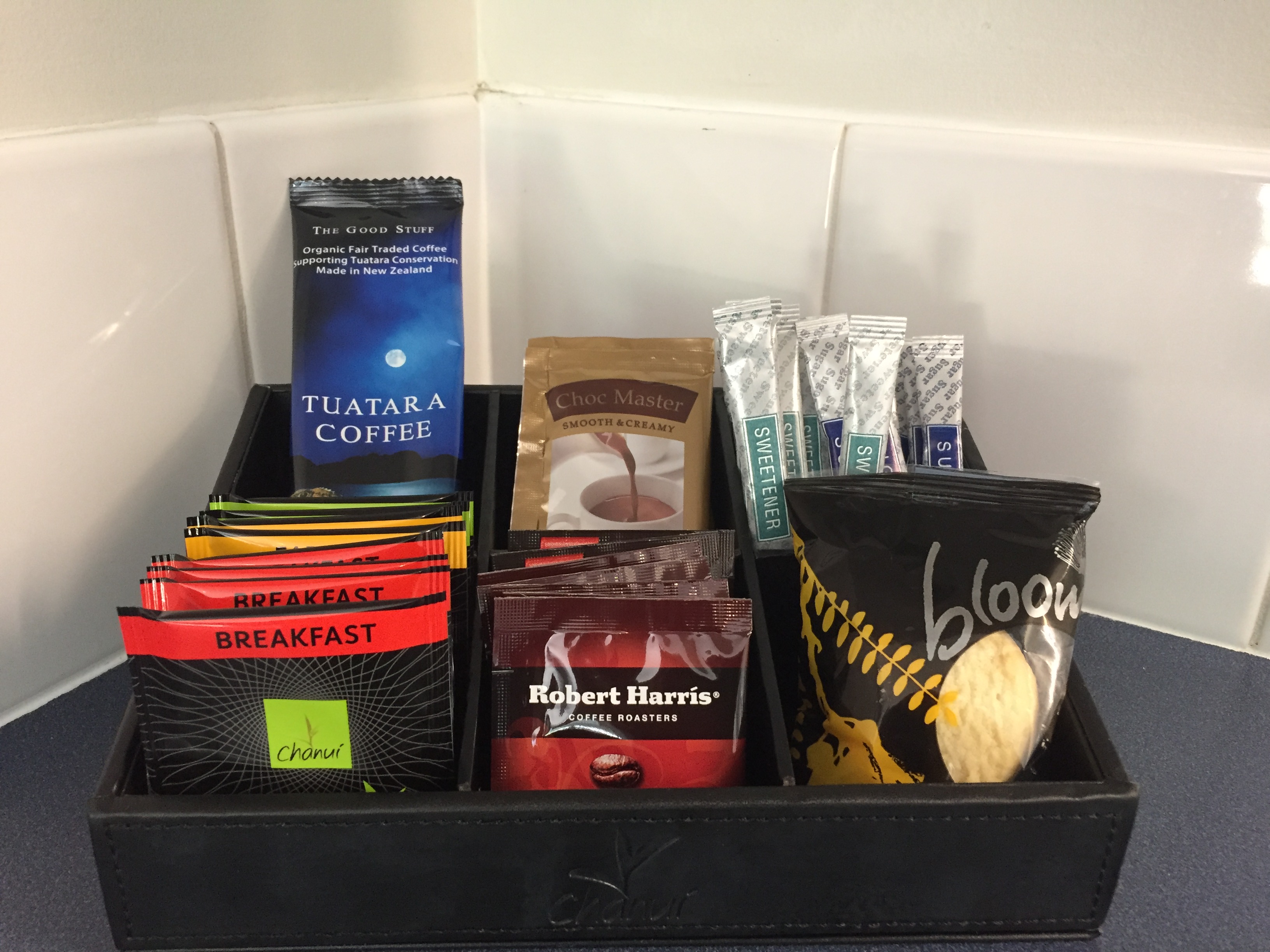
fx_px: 1064
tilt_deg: -24.9
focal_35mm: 29
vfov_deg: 48.2
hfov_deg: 61.7
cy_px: 476
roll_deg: -1.9
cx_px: 635
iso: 250
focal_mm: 4.15
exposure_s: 1/33
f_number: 2.2
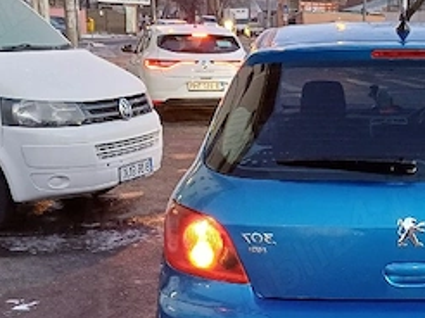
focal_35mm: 61
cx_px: 392
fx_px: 748
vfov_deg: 23.6
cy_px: 258
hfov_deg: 30.2
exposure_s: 1/33.4
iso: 400
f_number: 1.8
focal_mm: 4.65
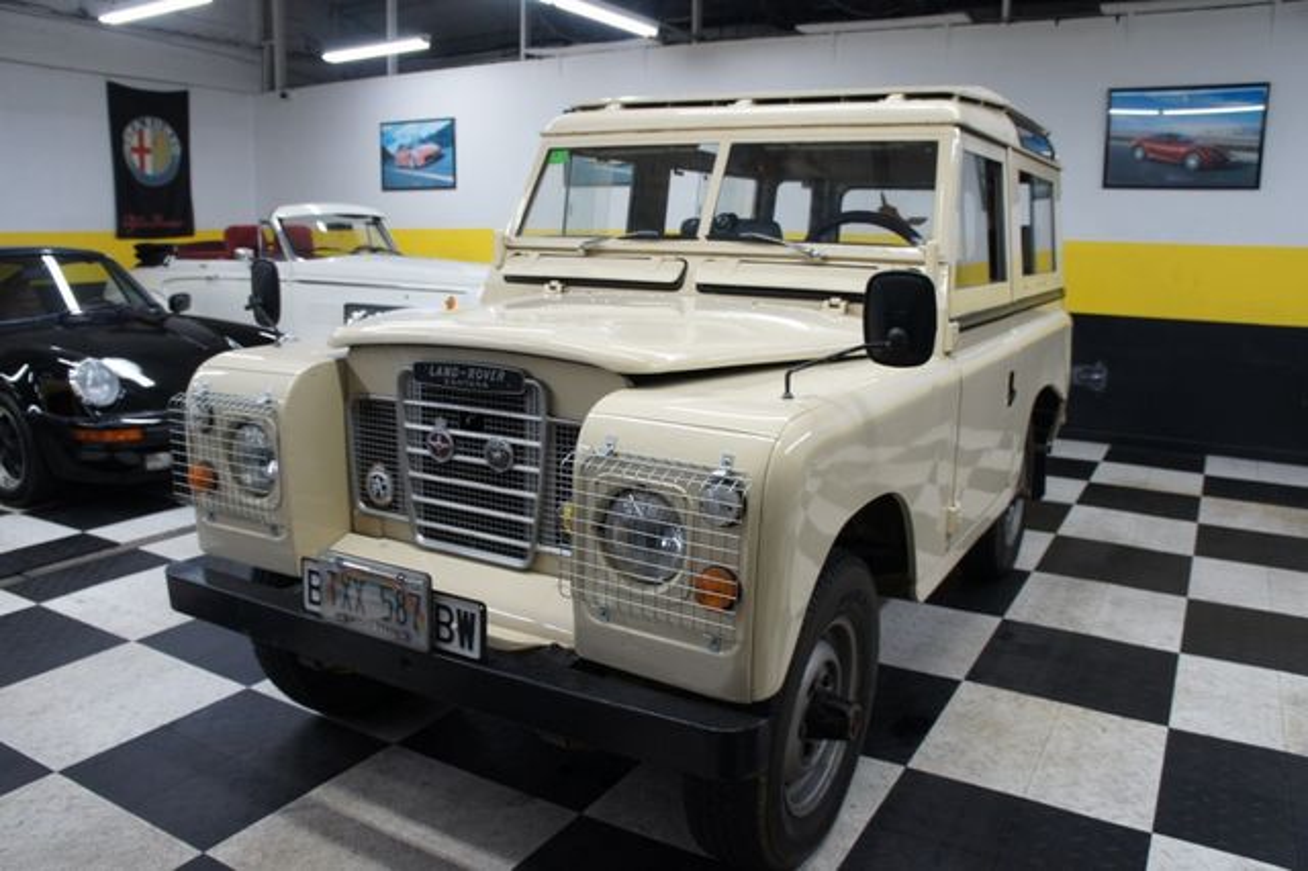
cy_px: 436
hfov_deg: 67.4
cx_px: 654
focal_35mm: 27
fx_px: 980
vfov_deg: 47.9
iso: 200
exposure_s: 1/30
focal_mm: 18
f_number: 3.5
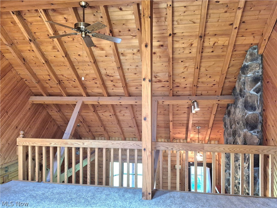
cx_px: 138
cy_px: 104
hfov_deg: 73.9
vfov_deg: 58.9
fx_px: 184
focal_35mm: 23
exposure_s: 1/120
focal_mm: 5.4
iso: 800
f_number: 1.8
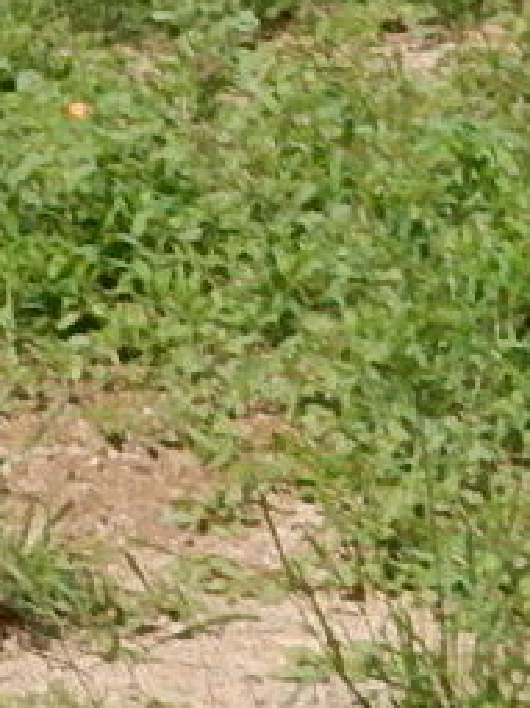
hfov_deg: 3.2
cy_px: -1538
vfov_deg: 4.2
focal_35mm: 454
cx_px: -755
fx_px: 9276
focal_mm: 9
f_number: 4.5
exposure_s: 1/1250
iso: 125
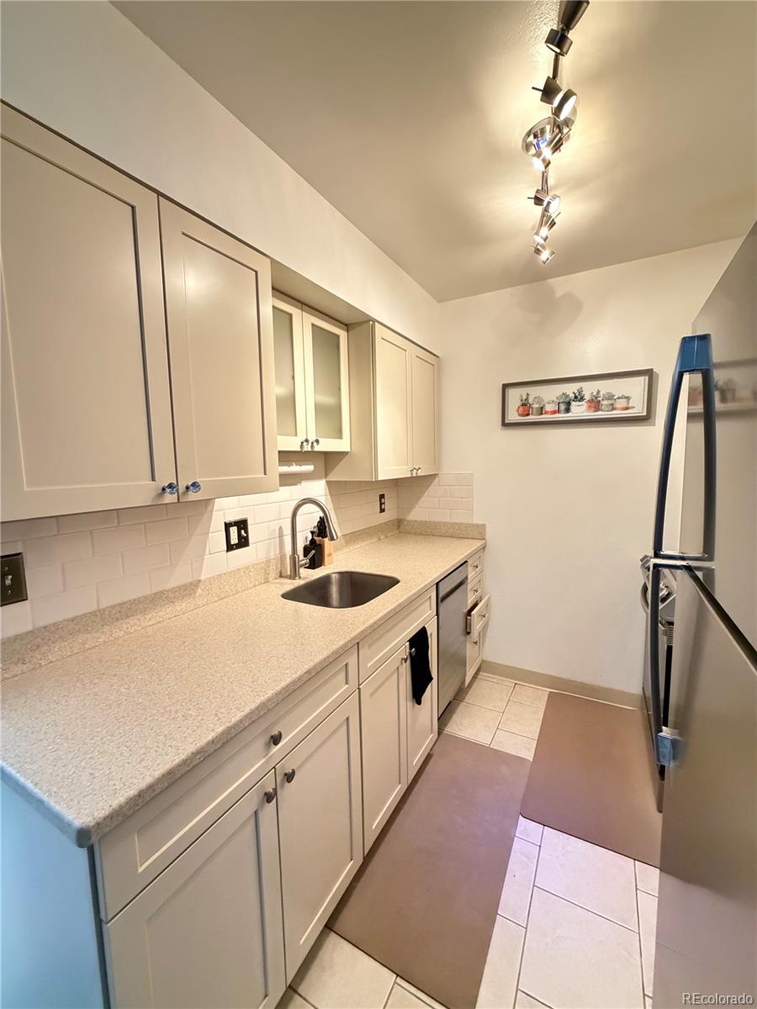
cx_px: 378
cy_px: 504
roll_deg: +0.9
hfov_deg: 85.7
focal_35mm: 14
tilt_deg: -5.8
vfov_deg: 102.1
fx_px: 408
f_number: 2.2
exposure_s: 1/40
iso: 1000
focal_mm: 2.22
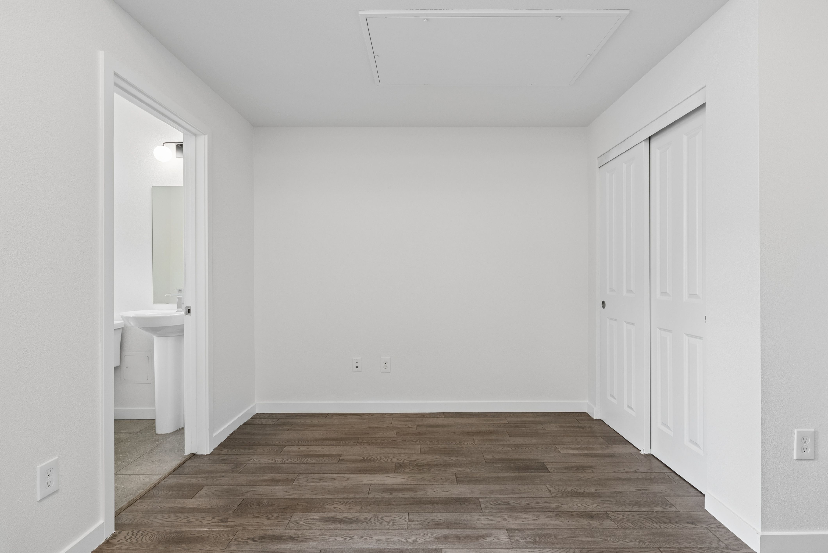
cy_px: 276
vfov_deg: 70.5
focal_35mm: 17
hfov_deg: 93.2
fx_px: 391
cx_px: 414
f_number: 9
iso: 640
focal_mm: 17
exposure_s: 1/13
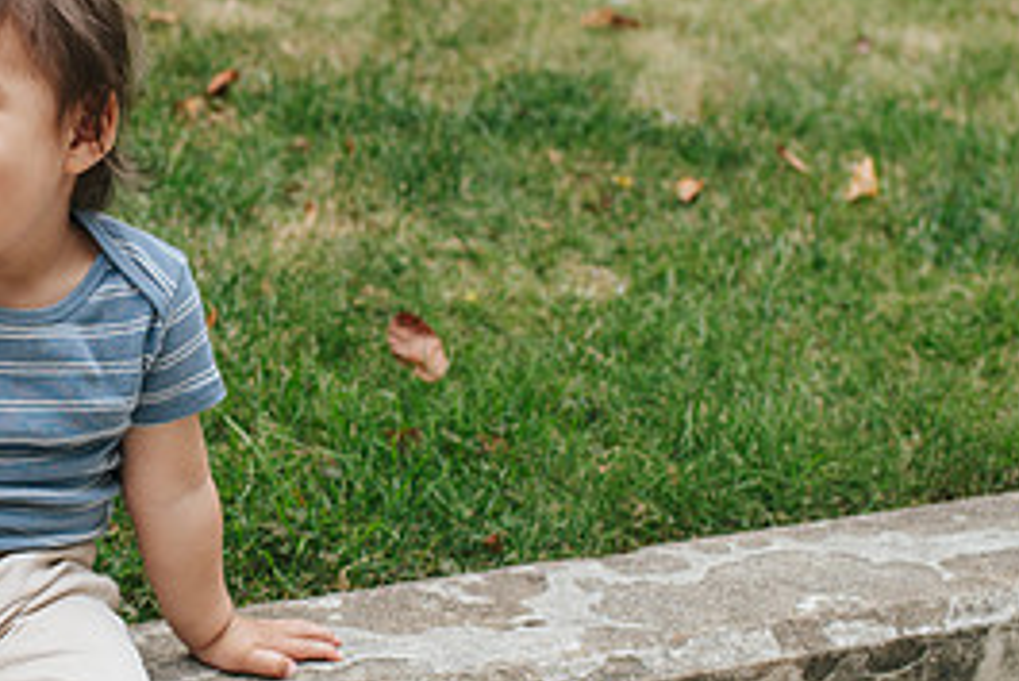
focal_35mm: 84
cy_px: 386
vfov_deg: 16.3
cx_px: 66
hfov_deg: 23.4
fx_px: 2379
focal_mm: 35
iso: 320
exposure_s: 1/500
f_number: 3.2
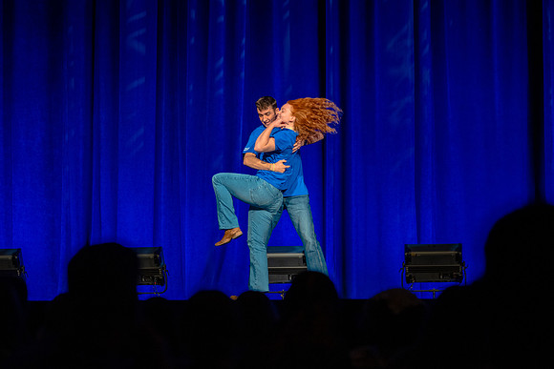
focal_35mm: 118
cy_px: 168
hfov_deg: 17.3
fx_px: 1816
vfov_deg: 11.6
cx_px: 272
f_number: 2.8
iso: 2500
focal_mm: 105
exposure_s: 1/400
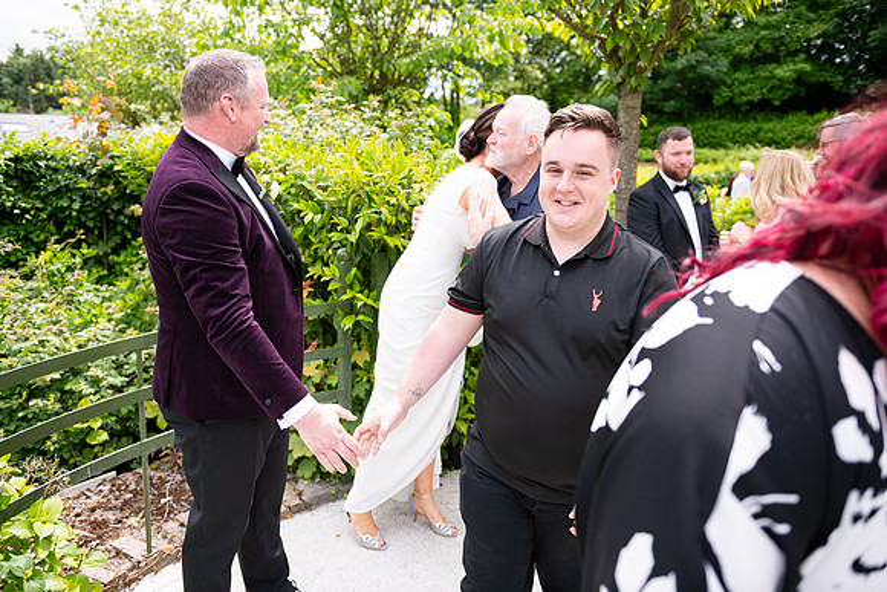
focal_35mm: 29
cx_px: 444
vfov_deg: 45.0
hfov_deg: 63.6
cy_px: 296
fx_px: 715
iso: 250
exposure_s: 1/1250
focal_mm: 29
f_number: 3.5
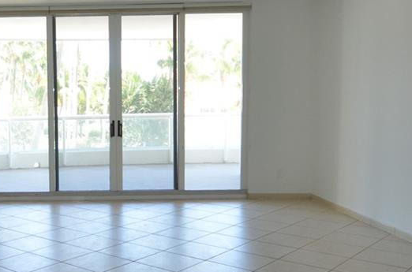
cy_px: 140
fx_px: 525
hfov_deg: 40.6
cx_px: 66
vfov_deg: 29.1
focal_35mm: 46
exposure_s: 1/60
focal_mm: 10
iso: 500
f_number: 4
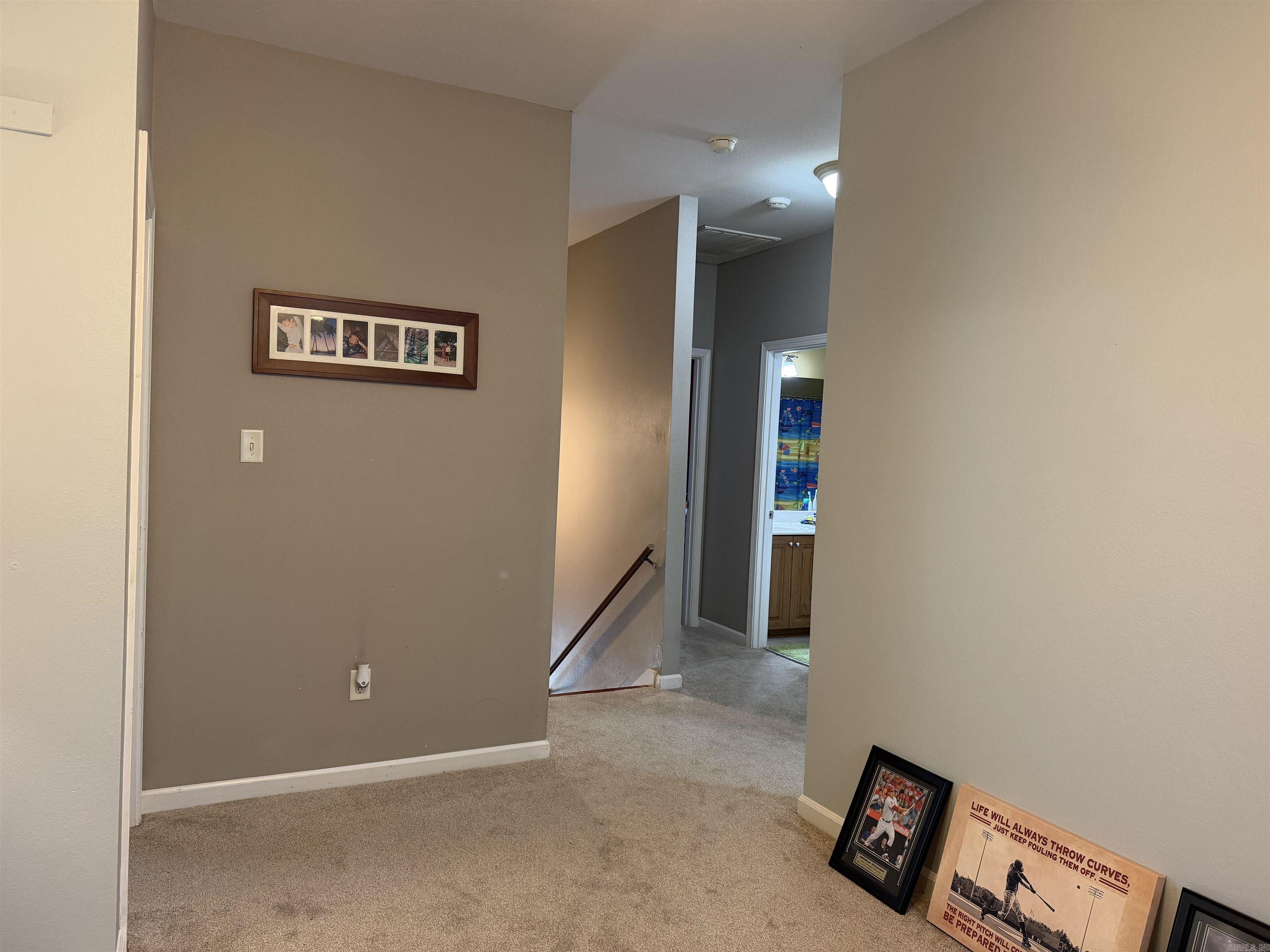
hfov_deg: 71.6
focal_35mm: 24
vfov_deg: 56.8
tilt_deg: -1.5
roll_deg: -2.6
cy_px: 476
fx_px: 881
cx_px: 635
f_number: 1.78
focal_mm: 6.76
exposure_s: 1/60
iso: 250
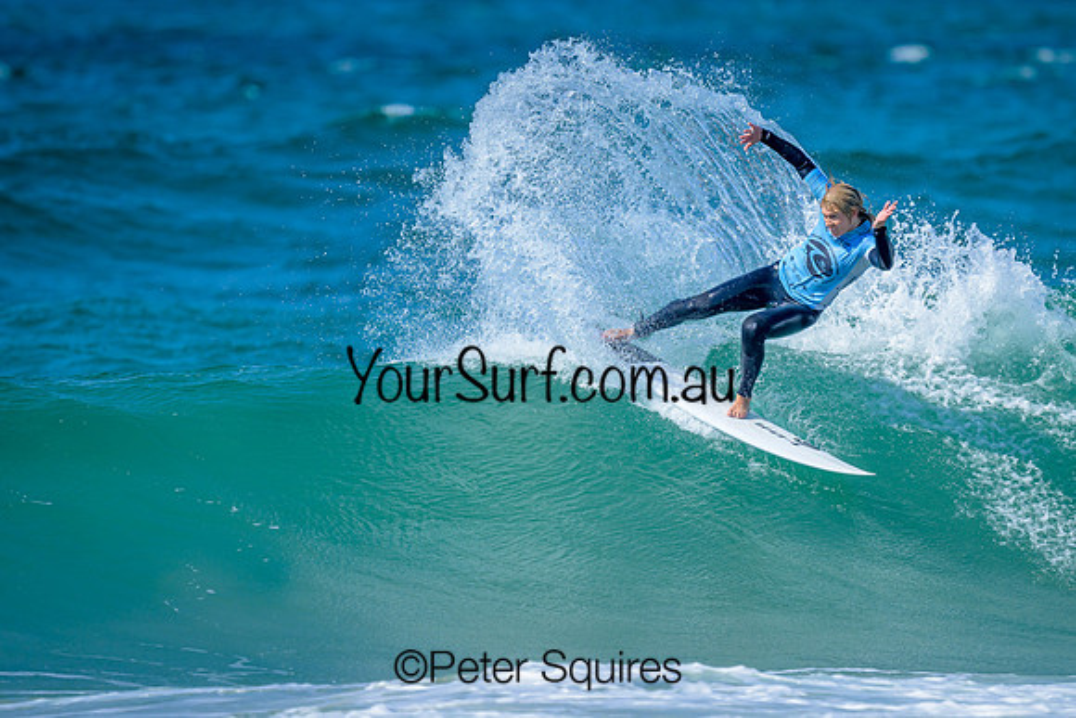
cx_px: 662
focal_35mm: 985
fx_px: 29436
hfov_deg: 2.1
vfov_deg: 1.4
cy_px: 381
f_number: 6.3
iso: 320
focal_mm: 800
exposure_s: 1/2000
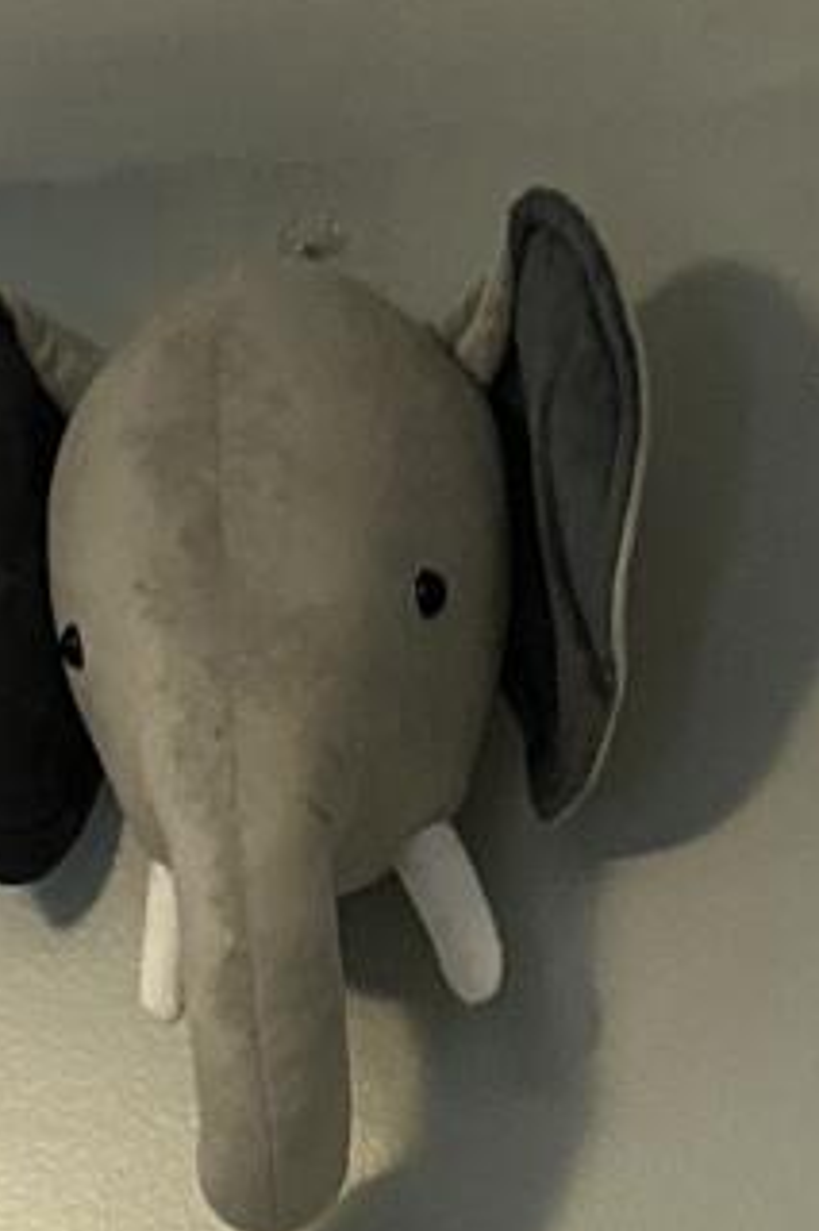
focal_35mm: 156
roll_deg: +0.2
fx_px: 5329
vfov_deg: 10.2
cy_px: 3512
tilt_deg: -7.7
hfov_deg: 8.7
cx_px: -100
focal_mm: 6.86
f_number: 1.78
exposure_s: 1/60
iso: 640
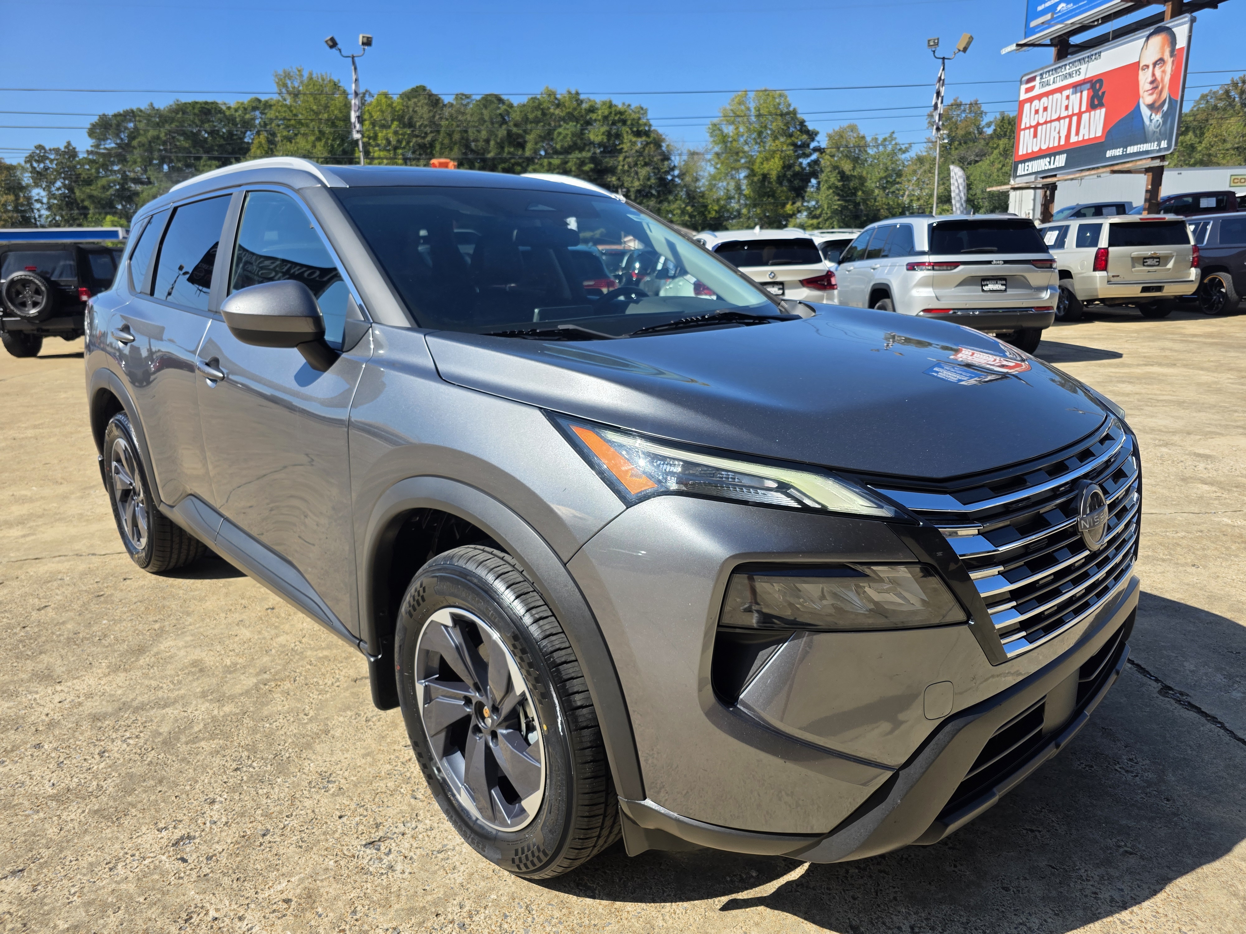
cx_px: 623
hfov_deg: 73.9
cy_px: 467
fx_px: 828
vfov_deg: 58.9
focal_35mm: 23
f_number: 1.7
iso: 80
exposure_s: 1/4539
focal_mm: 6.3
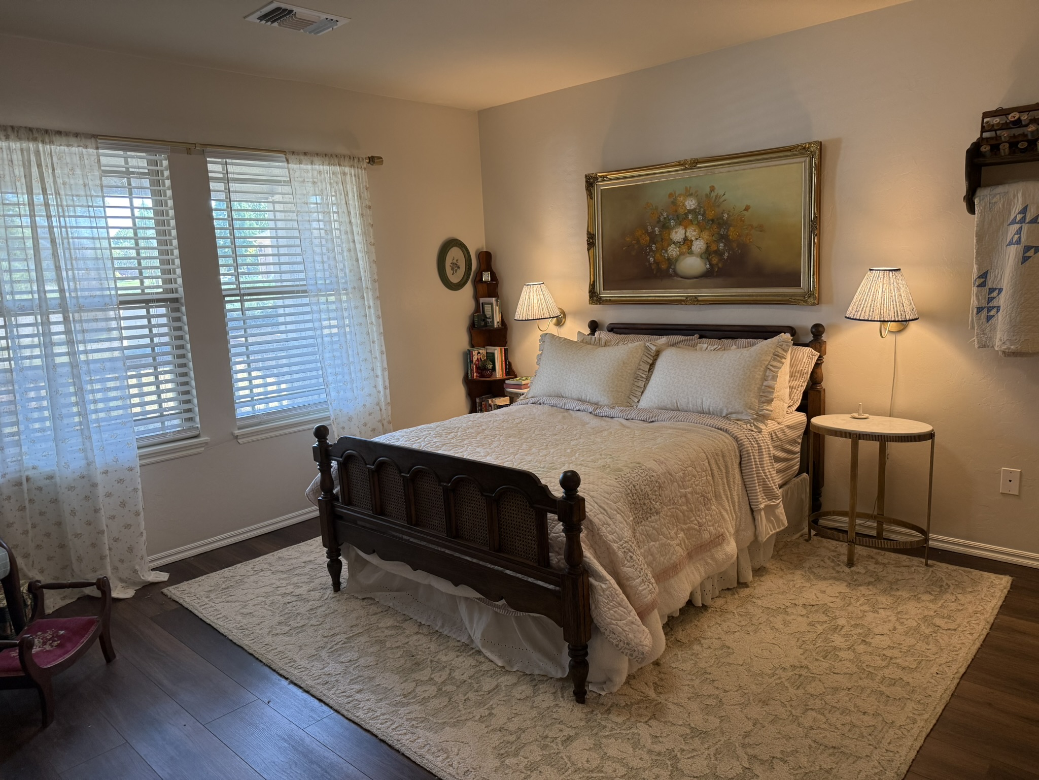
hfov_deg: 71.6
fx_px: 720
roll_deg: +2.7
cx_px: 520
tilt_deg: -9.6
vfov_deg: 56.8
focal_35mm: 24
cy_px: 390
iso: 200
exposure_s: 1/120
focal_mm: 6.76
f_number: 1.78
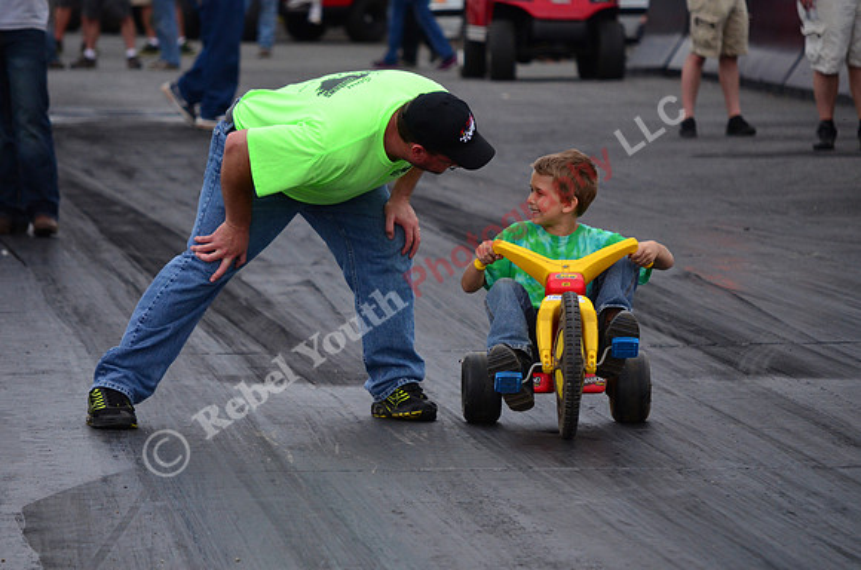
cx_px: 430
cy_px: 285
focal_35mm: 300
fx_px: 7159
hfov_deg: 6.9
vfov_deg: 4.6
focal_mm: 200
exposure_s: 1/2500
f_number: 6.3
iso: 1000
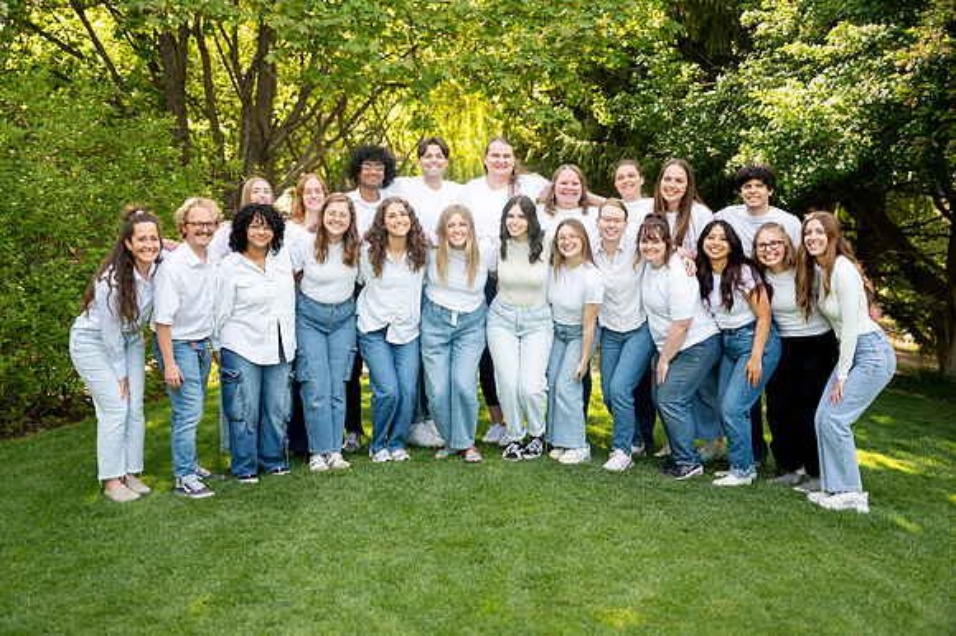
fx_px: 1042
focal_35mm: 39
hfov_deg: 49.3
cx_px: 472
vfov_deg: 34.0
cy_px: 318
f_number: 4
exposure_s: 1/250
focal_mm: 38
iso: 320
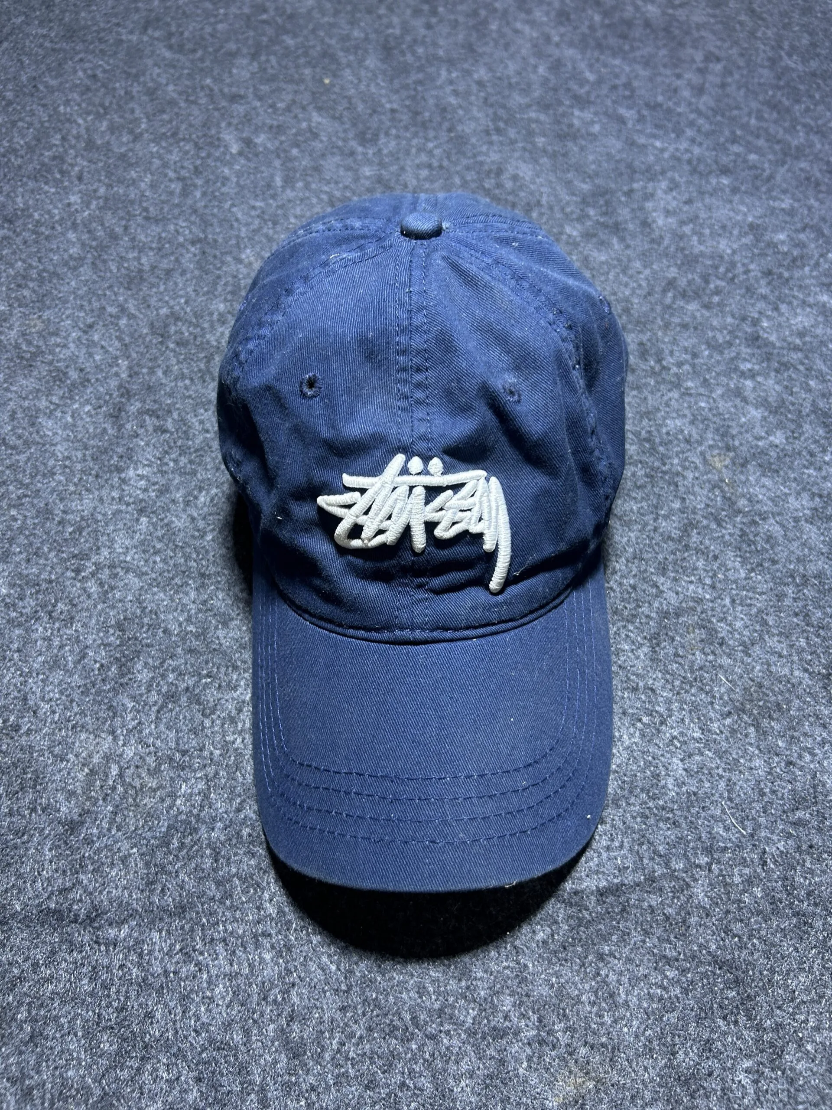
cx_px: 416
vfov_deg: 67.3
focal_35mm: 26
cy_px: 555
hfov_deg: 53.1
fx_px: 833
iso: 80
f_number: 1.5
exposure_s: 1/50
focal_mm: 5.7
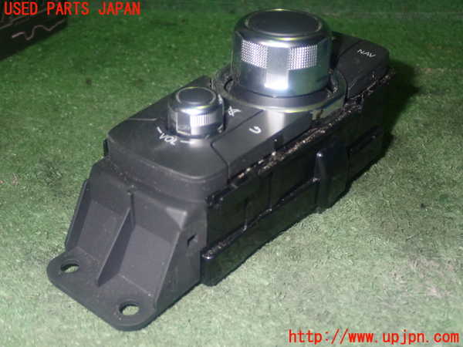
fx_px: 589
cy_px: 174
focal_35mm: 44
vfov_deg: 32.9
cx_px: 232
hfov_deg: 42.9
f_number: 9
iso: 800
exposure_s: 1/40
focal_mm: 7.84
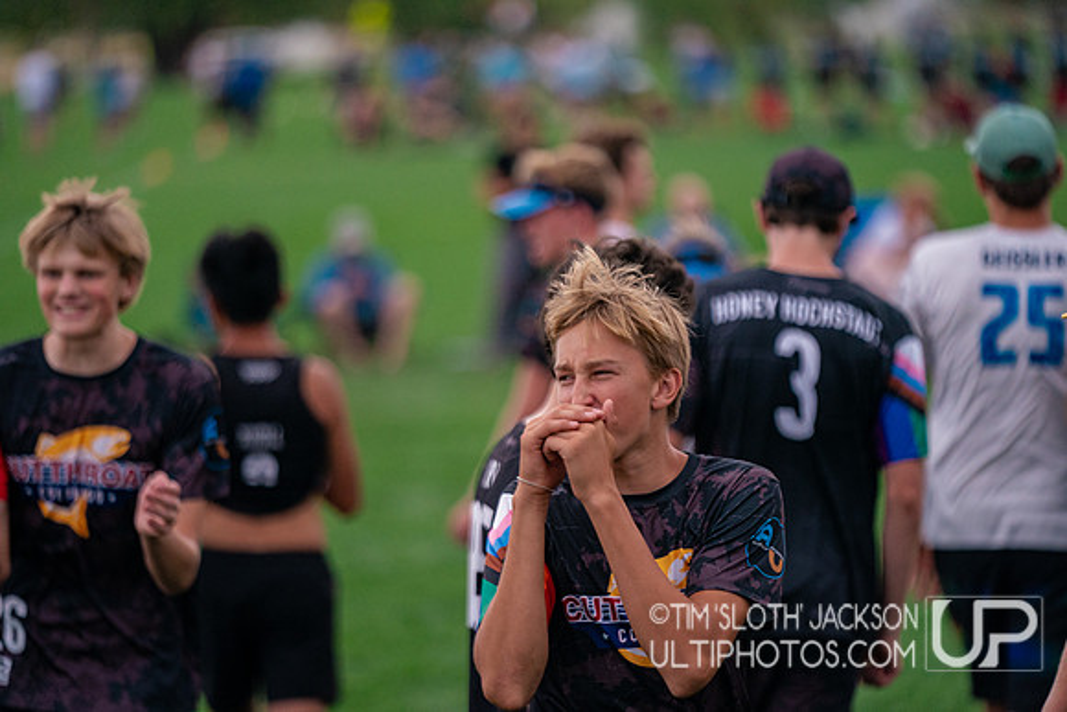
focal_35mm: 200
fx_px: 5929
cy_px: 356
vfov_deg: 6.9
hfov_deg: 10.3
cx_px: 534
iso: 2000
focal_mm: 200
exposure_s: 1/6400
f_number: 2.8
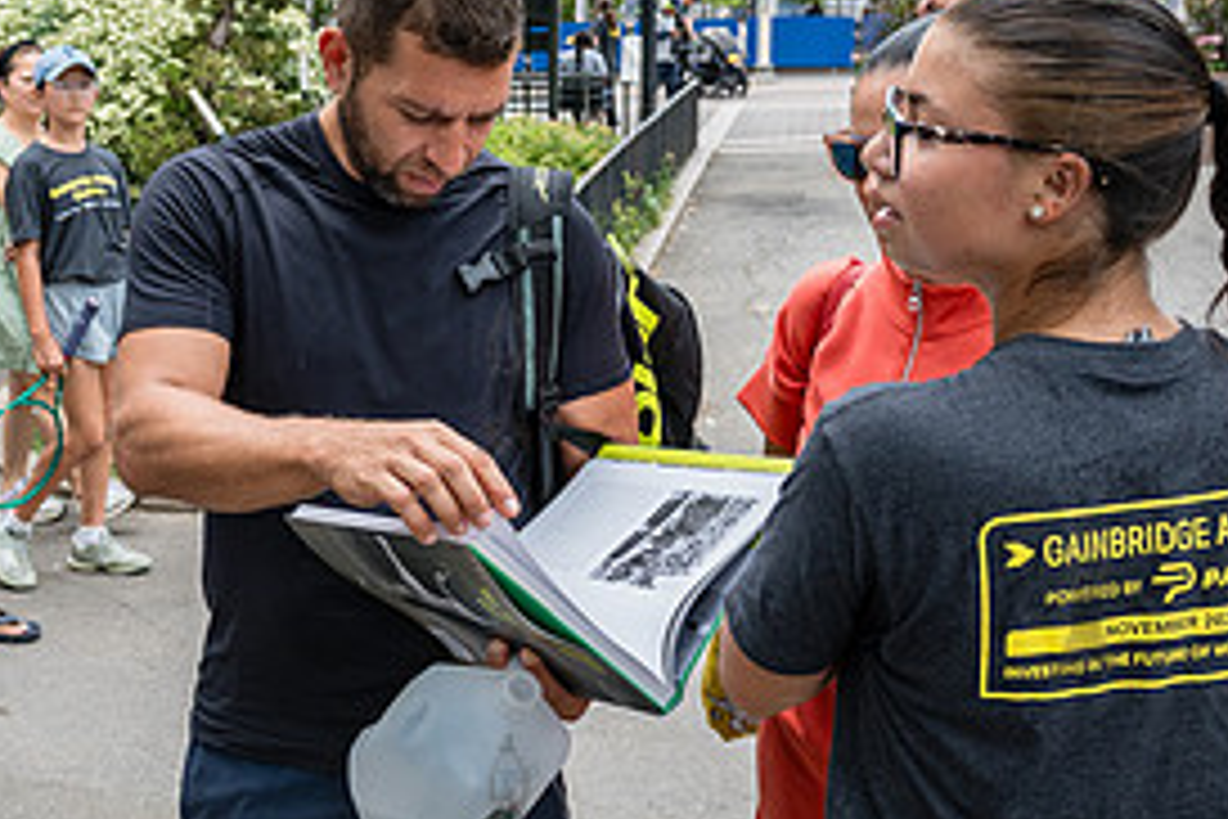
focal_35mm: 51
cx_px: 504
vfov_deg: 26.5
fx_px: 1740
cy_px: 376
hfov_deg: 38.8
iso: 400
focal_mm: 24
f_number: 4.5
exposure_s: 1/500
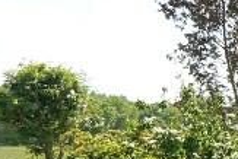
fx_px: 622
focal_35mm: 94
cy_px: 186
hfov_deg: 15.3
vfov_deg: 14.2
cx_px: 531
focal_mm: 10
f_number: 10
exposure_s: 1/640
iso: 640
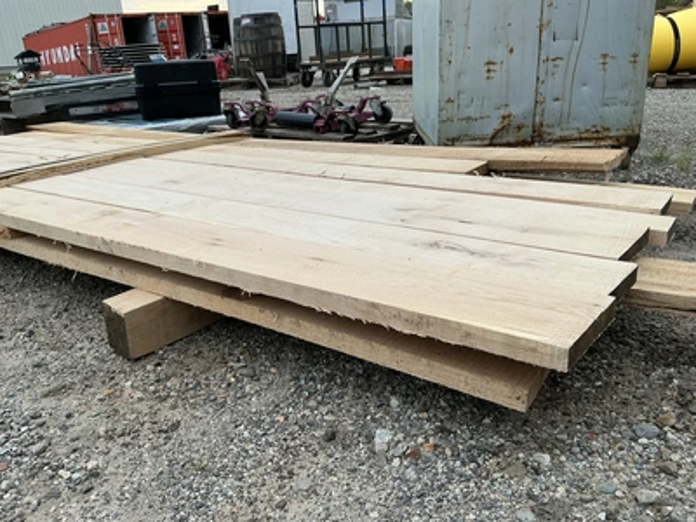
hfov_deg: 63.4
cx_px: 348
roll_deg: +3.7
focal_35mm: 28
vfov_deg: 49.7
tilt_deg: -18.2
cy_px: 261
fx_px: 563
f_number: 1.8
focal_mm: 3
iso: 25
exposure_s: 1/358
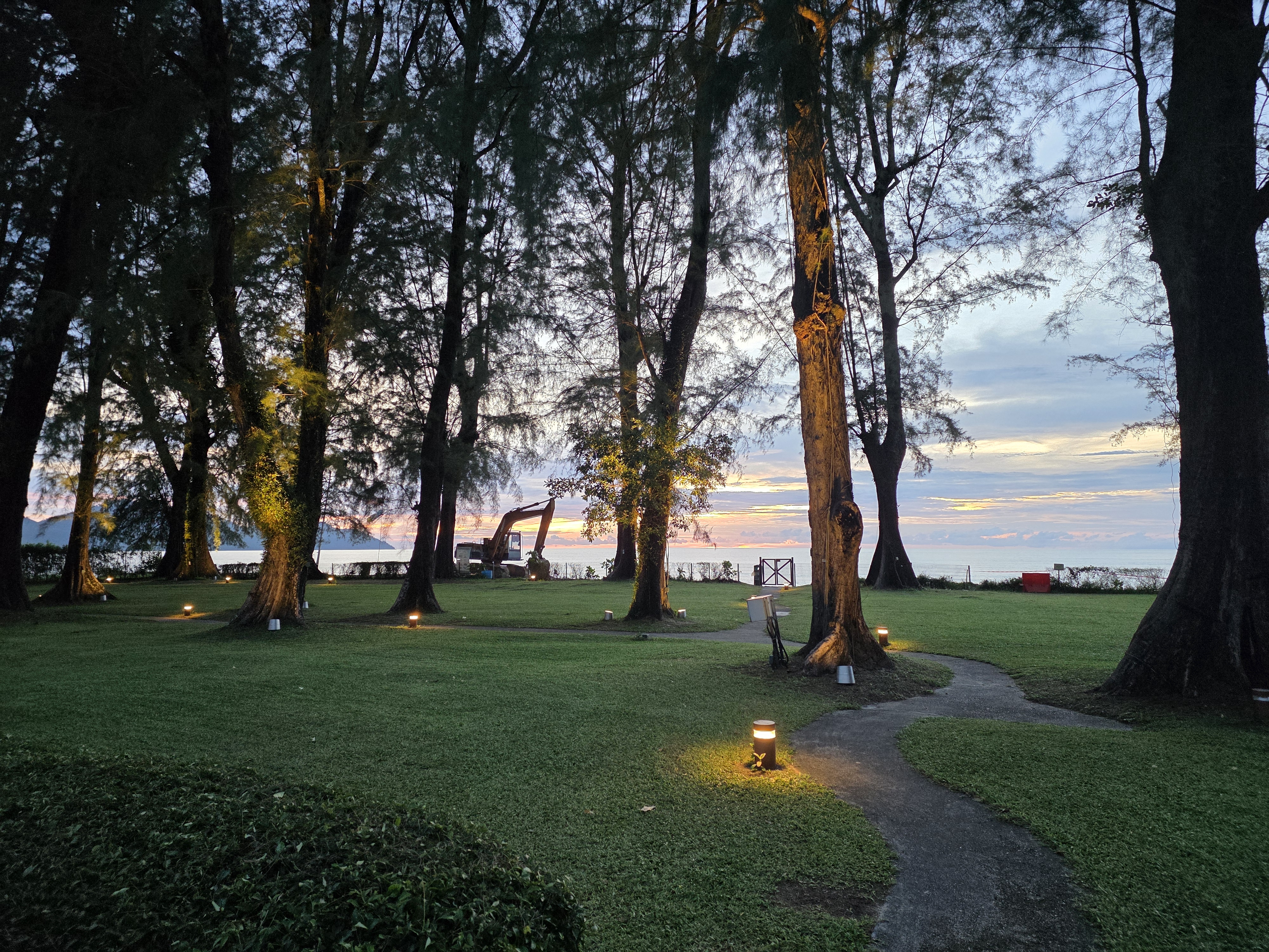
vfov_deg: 58.9
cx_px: 634
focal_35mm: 23
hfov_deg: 73.9
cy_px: 476
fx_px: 843
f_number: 1.7
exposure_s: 1/120
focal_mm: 6.25
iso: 250
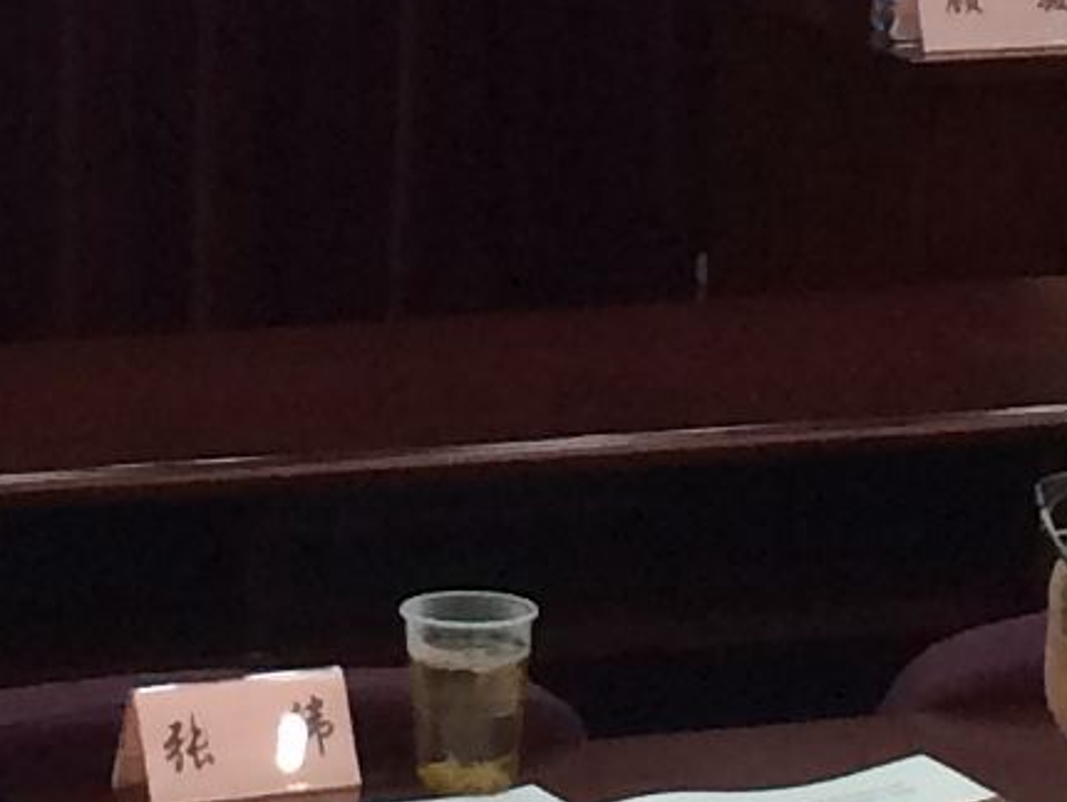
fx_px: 6785
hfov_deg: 9.0
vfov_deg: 6.7
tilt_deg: -7.8
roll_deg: -1.5
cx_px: 409
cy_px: -467
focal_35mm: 220
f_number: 2.2
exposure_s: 1/33
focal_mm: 4.15
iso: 64
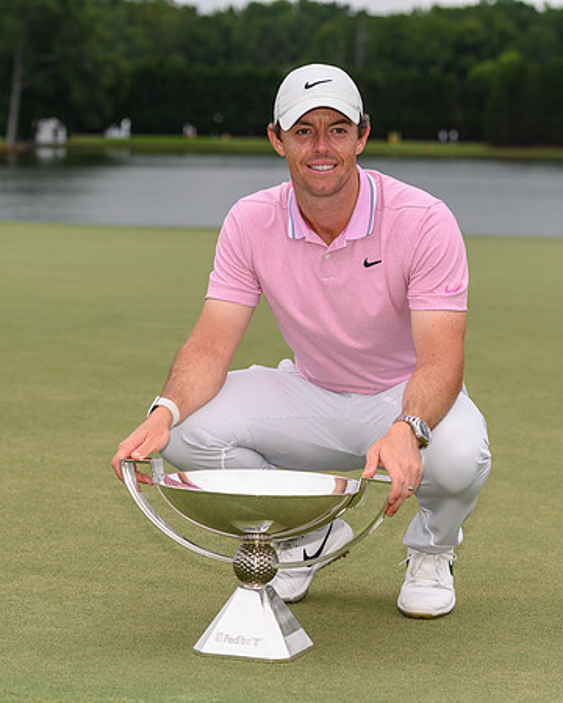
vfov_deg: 17.0
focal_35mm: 113
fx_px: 2353
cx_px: 318
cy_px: 352
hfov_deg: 13.6
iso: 400
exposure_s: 1/500
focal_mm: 80
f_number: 4
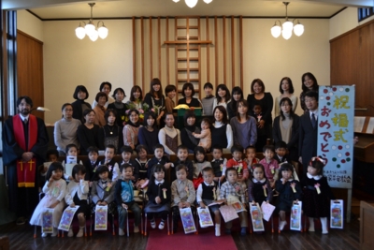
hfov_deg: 57.2
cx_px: 187
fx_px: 343
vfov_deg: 40.0
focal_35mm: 33
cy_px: 125
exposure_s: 1/25
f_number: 4
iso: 400
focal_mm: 22
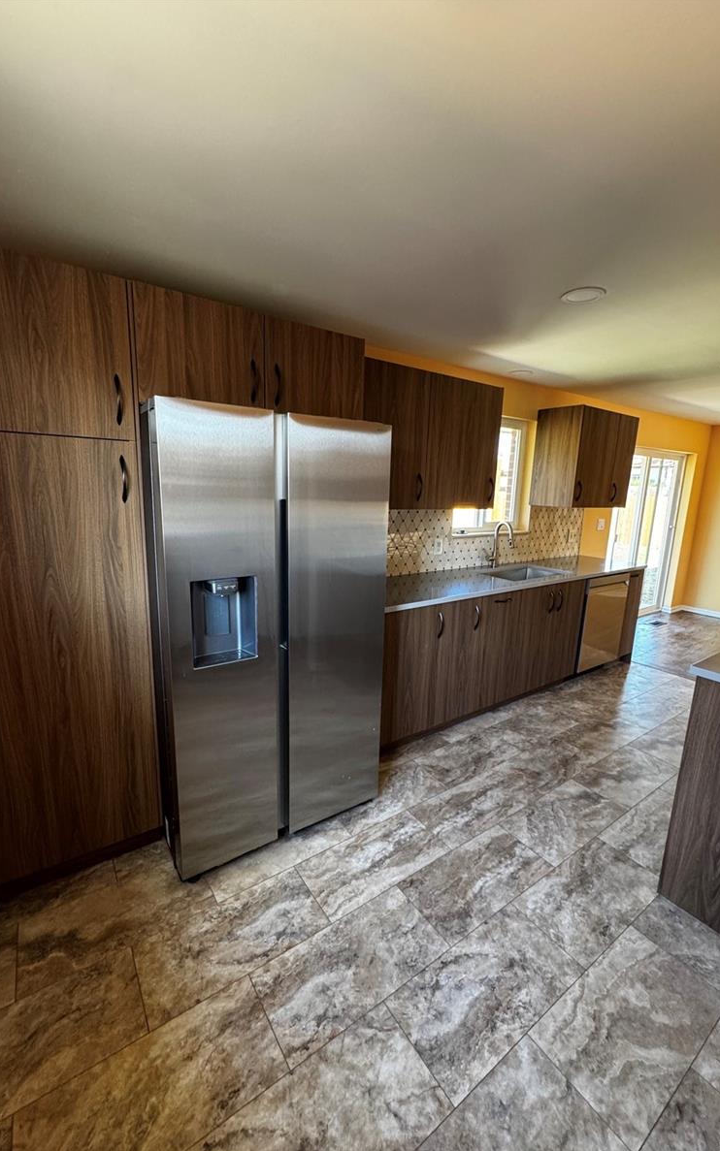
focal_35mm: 15
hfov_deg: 74.8
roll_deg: -1.8
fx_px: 471
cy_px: 579
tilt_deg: -11.1
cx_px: 369
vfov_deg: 101.5
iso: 400
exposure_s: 1/60
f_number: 2.2
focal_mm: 2.22
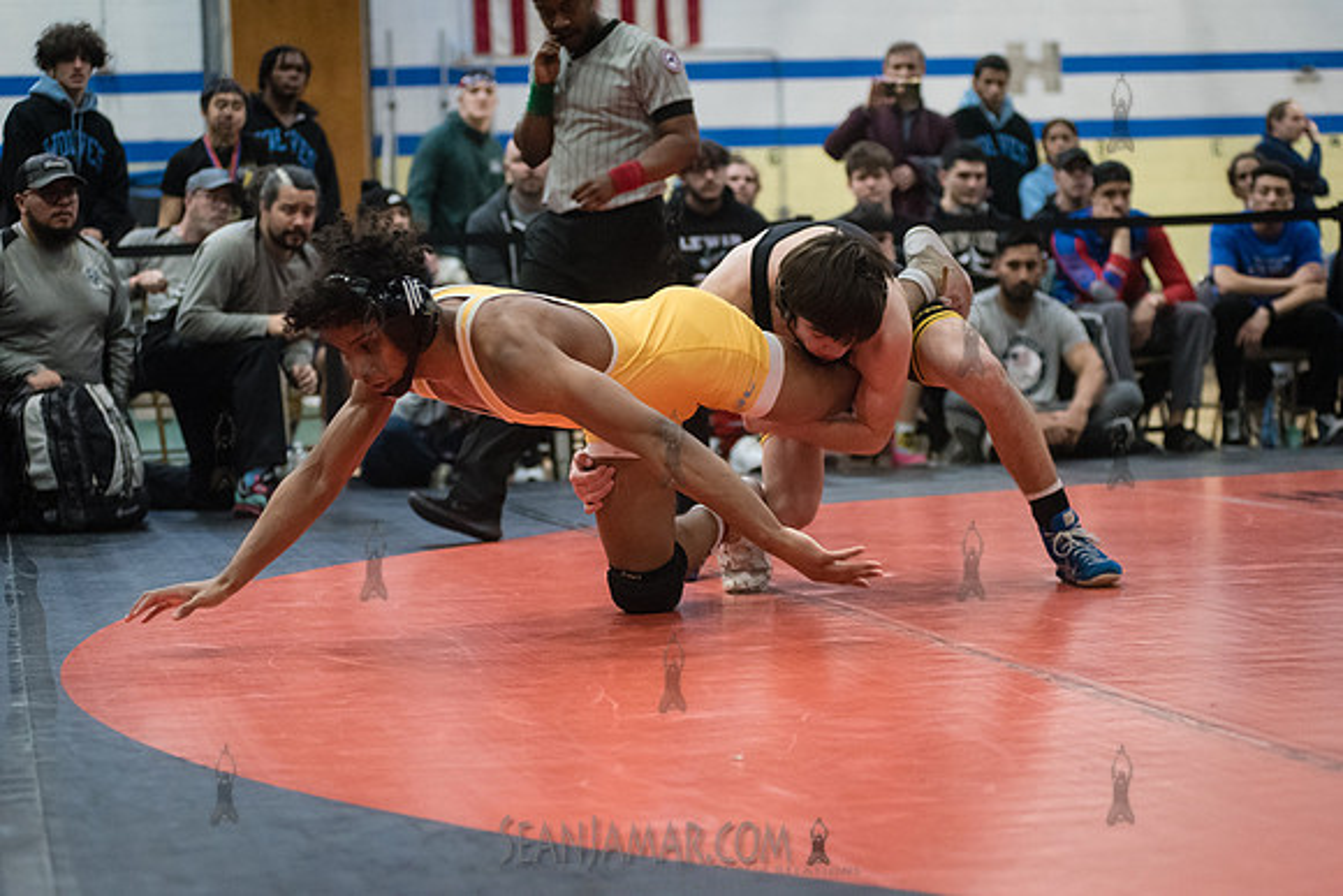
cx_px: 672
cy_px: 448
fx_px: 2985
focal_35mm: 80
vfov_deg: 17.1
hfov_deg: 25.4
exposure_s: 1/500
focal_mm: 80
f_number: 3.5
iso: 8000
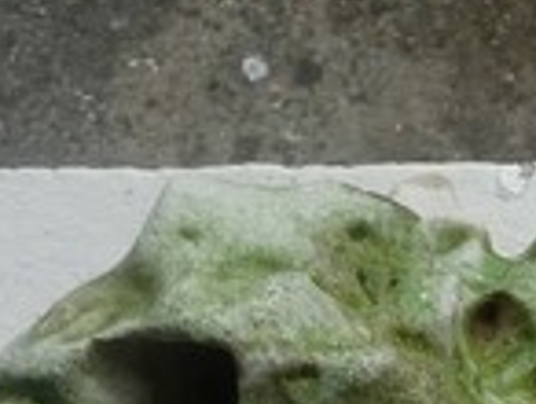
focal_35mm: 136
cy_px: 749
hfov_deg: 13.3
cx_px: 905
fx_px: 2109
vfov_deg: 10.3
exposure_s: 1/100
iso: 100
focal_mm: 4.7
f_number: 3.3
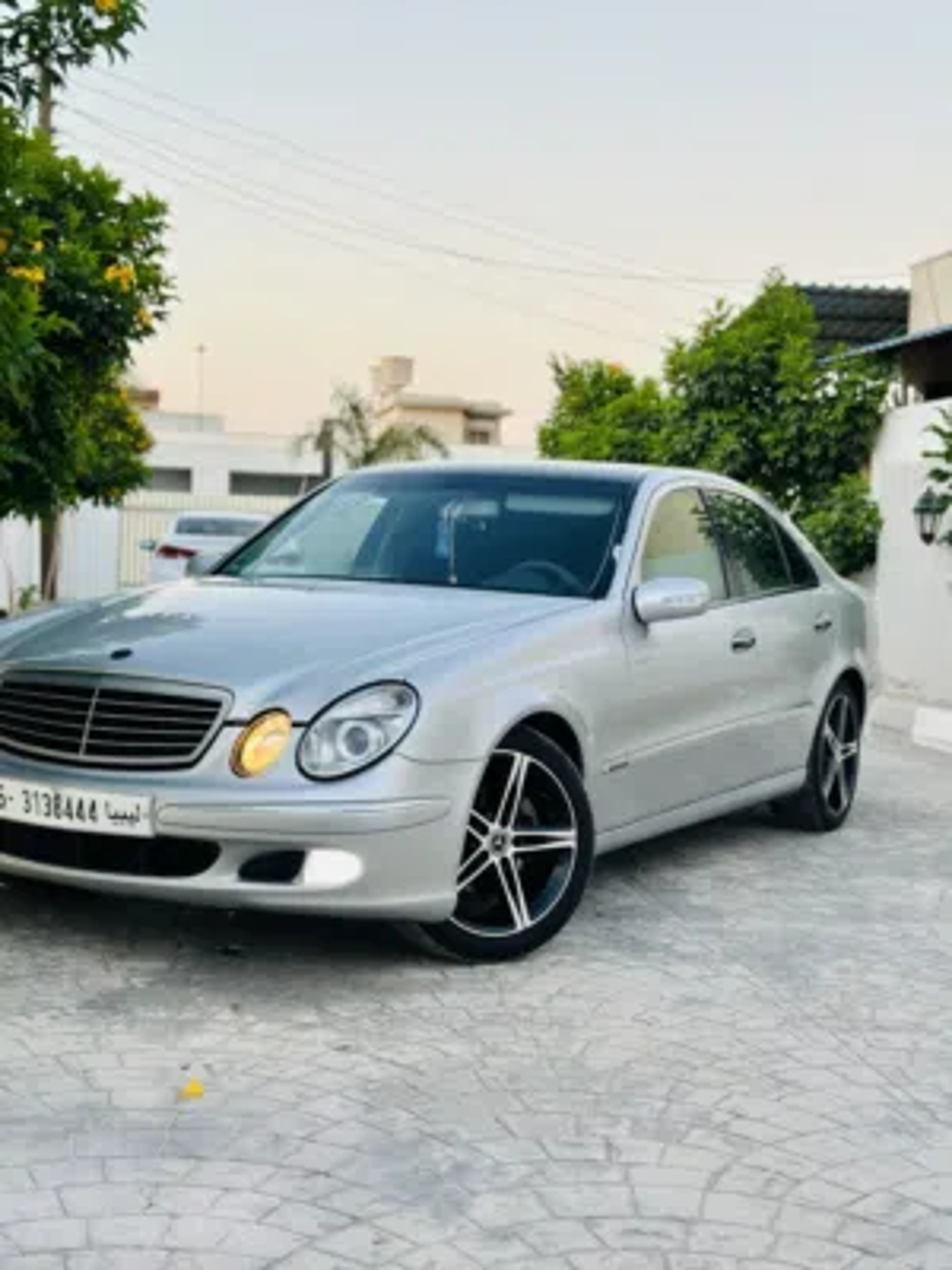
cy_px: 635
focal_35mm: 48
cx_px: 476
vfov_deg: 39.7
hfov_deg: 30.3
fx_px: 1760
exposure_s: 1/100
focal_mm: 6.86
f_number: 1.78
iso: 80
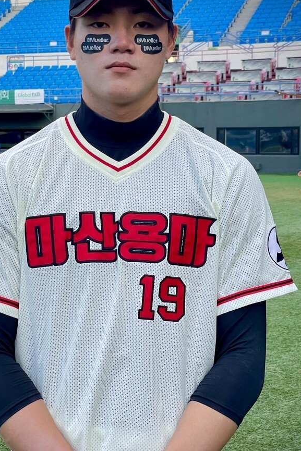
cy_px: 230
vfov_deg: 27.0
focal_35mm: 75
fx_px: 940
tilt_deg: -4.6
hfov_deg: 18.2
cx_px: 107
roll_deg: +0.8
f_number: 2
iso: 25
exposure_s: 1/292
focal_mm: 6
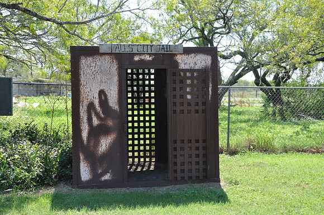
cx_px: 162
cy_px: 108
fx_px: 458
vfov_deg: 26.4
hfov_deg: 38.9
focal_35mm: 51
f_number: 9
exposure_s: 1/80
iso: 200
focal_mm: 34
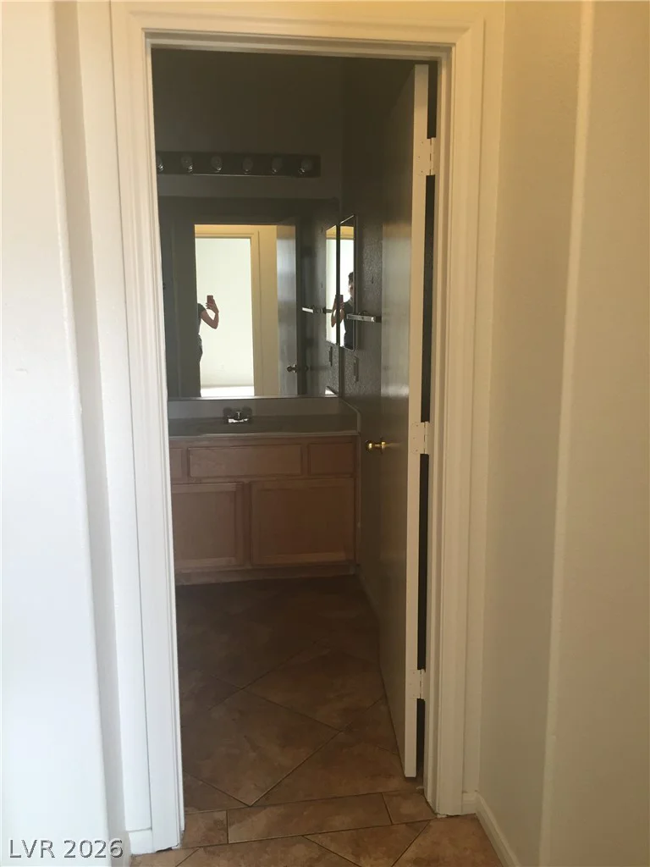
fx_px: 726
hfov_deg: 48.2
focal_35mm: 29
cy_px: 434
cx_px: 325
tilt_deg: -9.0
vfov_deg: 61.7
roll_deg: +1.3
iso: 80
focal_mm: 4.15
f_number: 2.2
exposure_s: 1/30
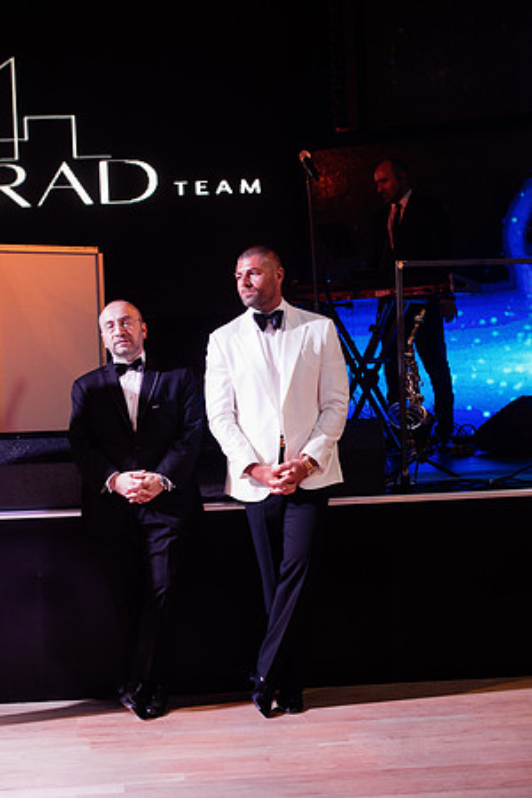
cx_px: 266
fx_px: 1552
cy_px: 399
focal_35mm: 70
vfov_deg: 28.8
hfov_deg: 19.5
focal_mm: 70
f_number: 4
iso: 2000
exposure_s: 1/200
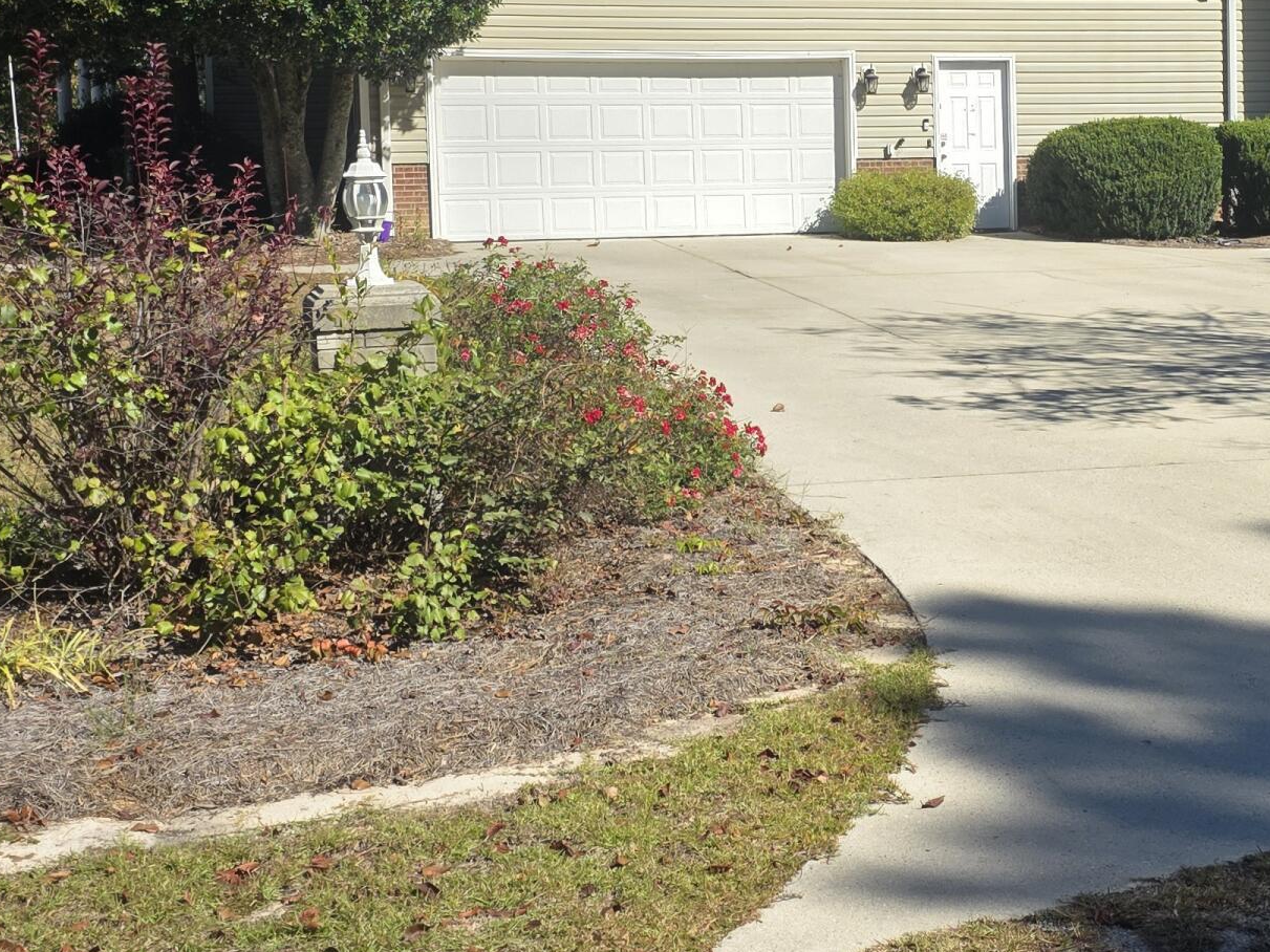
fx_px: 2091
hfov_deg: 33.2
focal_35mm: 57
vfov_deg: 25.5
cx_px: 924
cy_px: 299
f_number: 1.7
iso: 80
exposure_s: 1/4434
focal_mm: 6.3
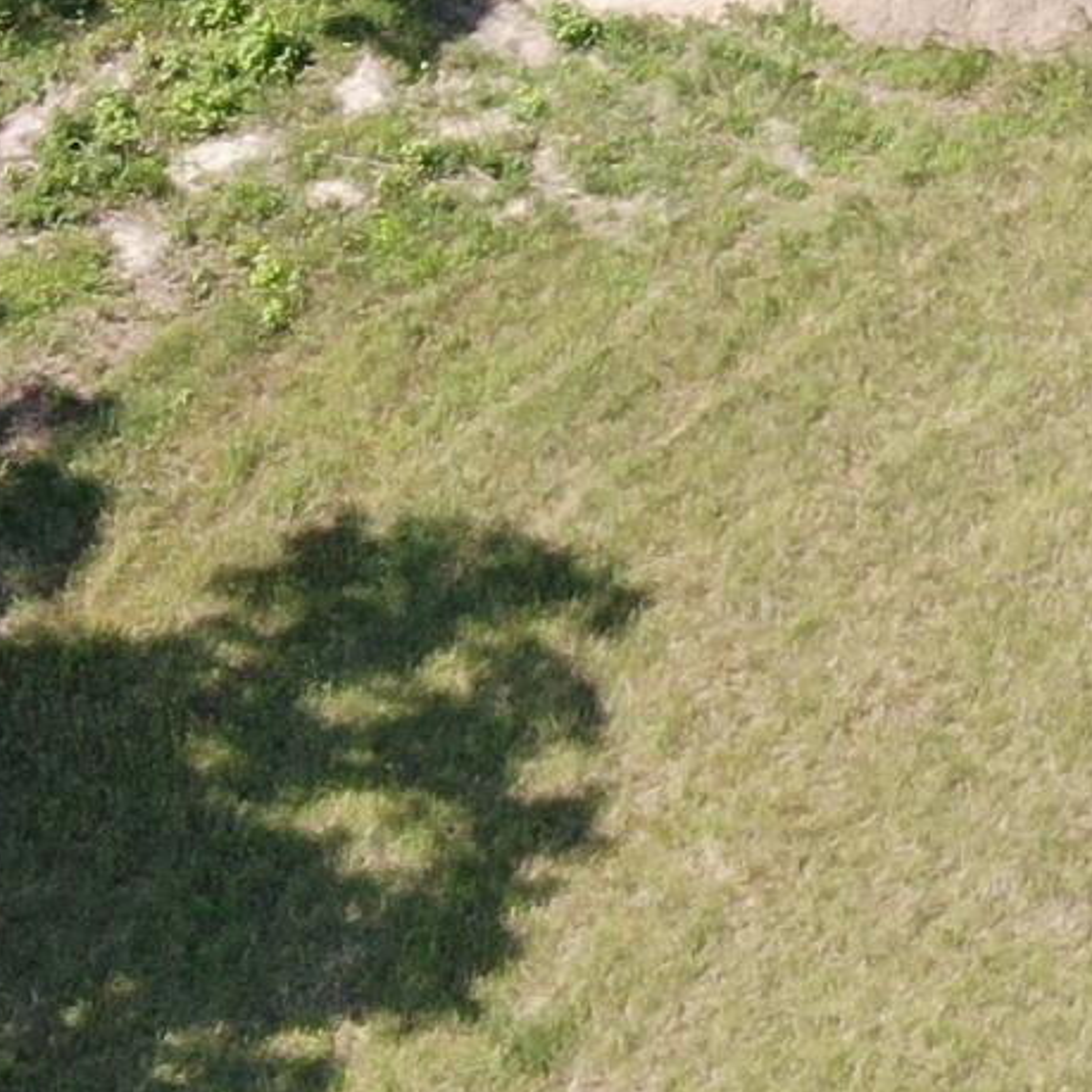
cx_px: 1399
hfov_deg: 6.3
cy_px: -528
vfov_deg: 6.2
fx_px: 9886
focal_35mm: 277
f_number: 3.8
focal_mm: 8.6
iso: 100
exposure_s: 1/320
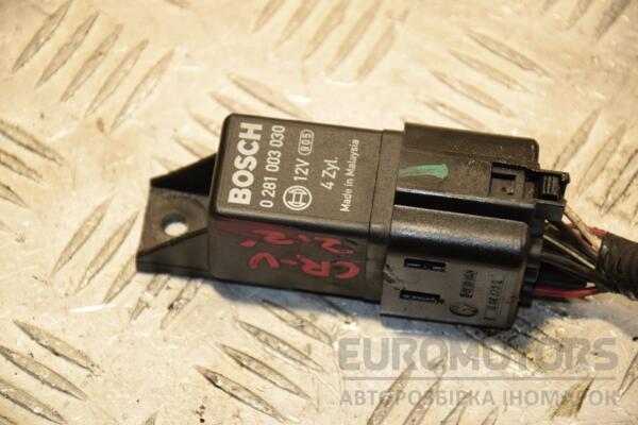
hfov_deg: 13.0
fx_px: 2791
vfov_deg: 8.7
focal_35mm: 158
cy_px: 212
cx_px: 319
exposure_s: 1/200
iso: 800
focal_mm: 105
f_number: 6.3
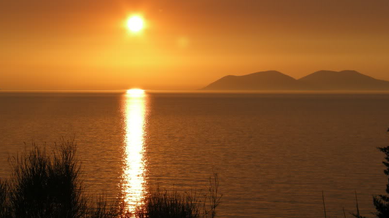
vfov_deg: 9.7
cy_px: 37
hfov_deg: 17.3
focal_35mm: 124
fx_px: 1279
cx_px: 167
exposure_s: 1/247
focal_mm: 18.6
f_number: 6
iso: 64
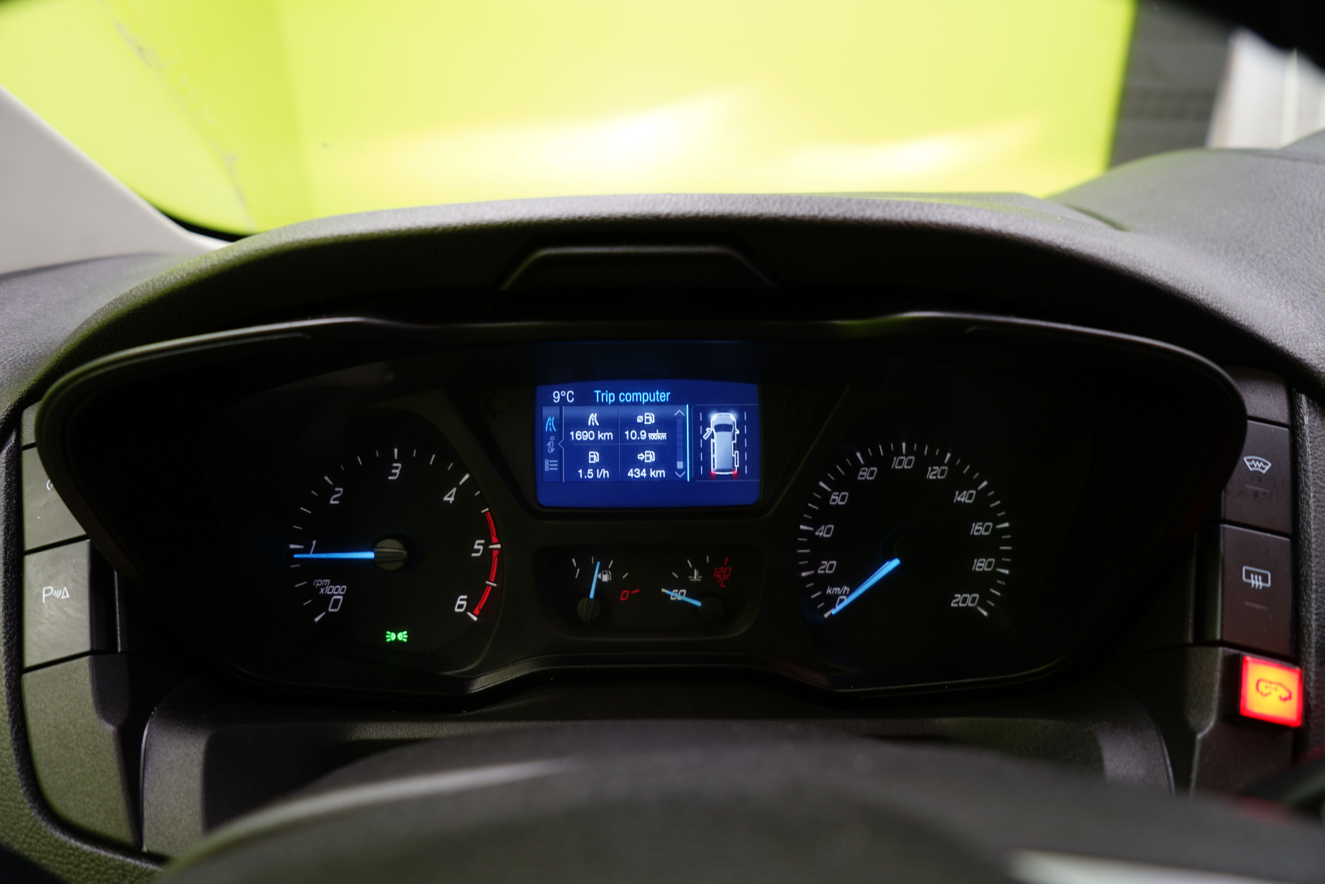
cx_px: 662
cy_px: 442
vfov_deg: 53.1
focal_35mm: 24
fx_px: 883
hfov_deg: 73.7
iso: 200
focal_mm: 24
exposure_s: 1/10
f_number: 4.5
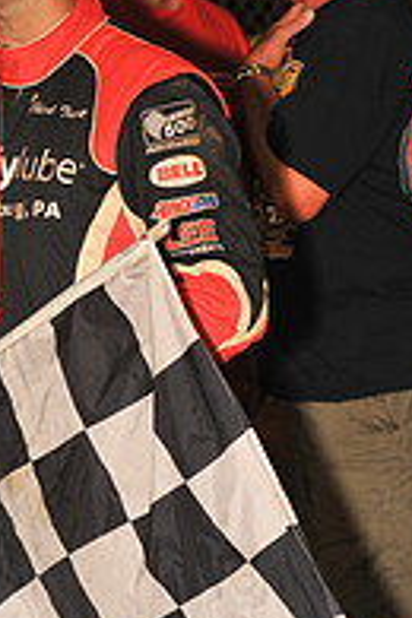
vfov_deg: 8.0
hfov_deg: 5.3
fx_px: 4429
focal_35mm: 258
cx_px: 111
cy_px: 466
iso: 500
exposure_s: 1/320
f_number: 6.3
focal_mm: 112
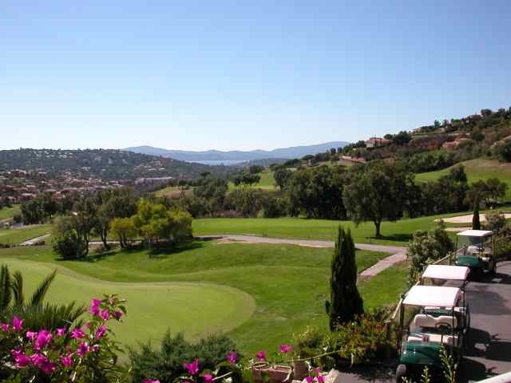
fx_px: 546
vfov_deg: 38.7
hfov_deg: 50.1
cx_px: 256
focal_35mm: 37
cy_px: 192
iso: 100
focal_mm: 5.6
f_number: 4.5
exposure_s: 1/660
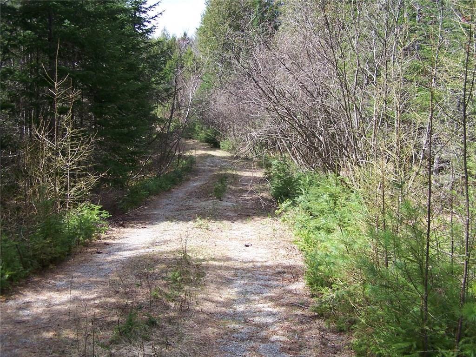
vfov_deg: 37.7
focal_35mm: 38
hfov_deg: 49.0
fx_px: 523
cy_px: 178
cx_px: 238
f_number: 2.8
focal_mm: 6.3
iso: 80
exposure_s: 1/400
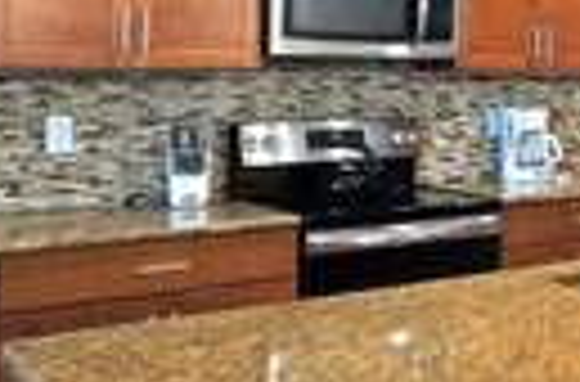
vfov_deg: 23.5
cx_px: 580
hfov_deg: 32.8
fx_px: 899
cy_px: 61
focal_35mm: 56
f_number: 4
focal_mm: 10
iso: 125
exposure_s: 1/30
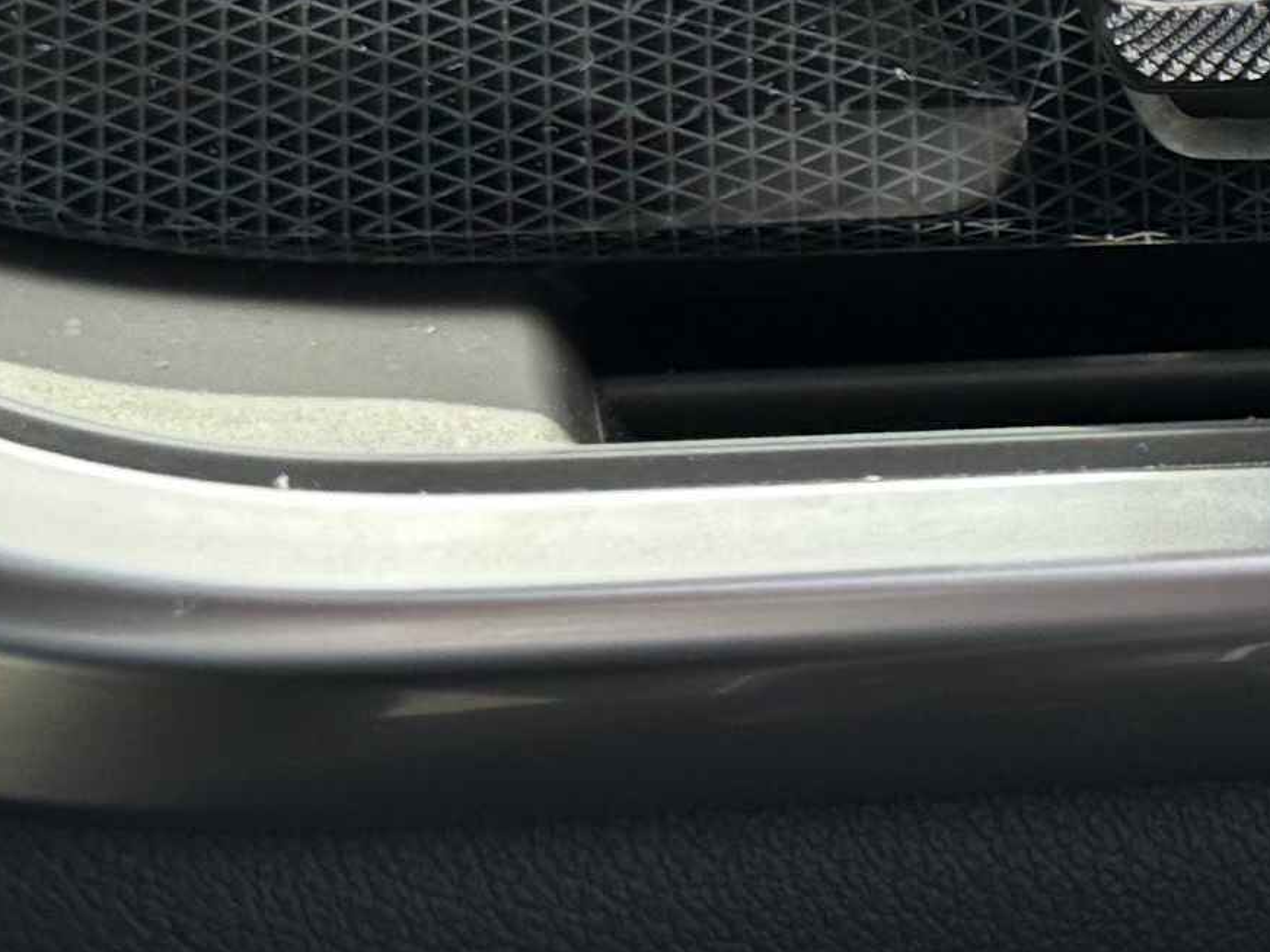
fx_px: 4072
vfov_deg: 13.3
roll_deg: -3.9
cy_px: 210
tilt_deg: -14.6
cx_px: 2246
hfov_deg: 15.4
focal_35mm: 111
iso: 64
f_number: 1.78
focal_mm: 6.86
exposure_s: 1/132
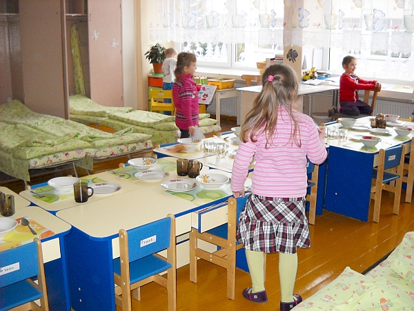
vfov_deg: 35.1
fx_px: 490
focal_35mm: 41
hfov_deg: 45.8
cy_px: 156
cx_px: 207
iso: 200
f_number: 3.1
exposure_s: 1/30
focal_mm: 6.72
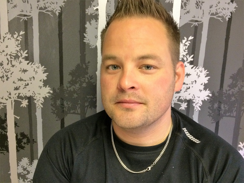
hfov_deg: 61.7
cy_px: 92
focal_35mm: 29
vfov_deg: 48.2
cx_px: 122
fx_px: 204
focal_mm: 4.15
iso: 320
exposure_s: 1/17
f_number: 2.2
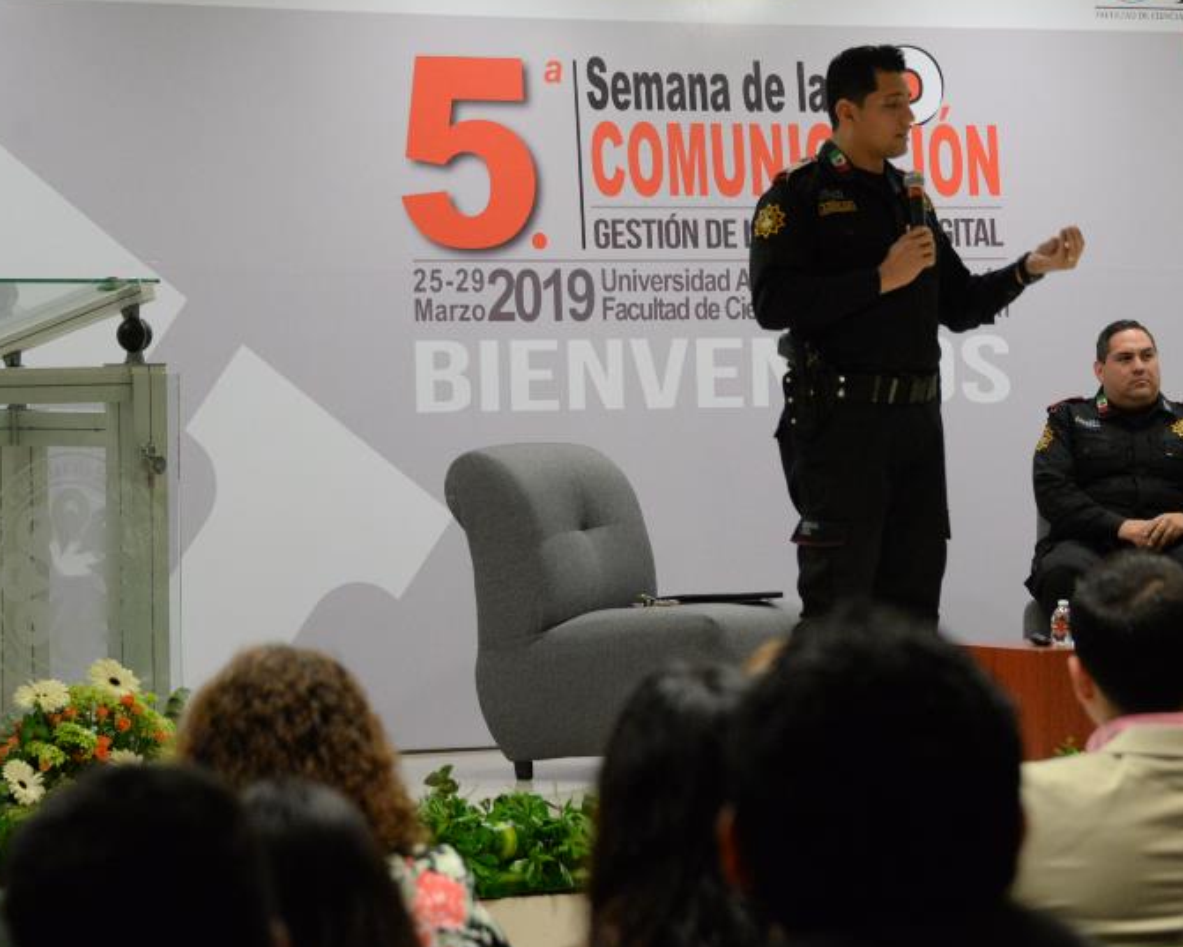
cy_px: 386
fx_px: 4517
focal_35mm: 129
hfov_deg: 14.9
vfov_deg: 12.0
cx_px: 825
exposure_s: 1/160
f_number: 5.3
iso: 5000
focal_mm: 90
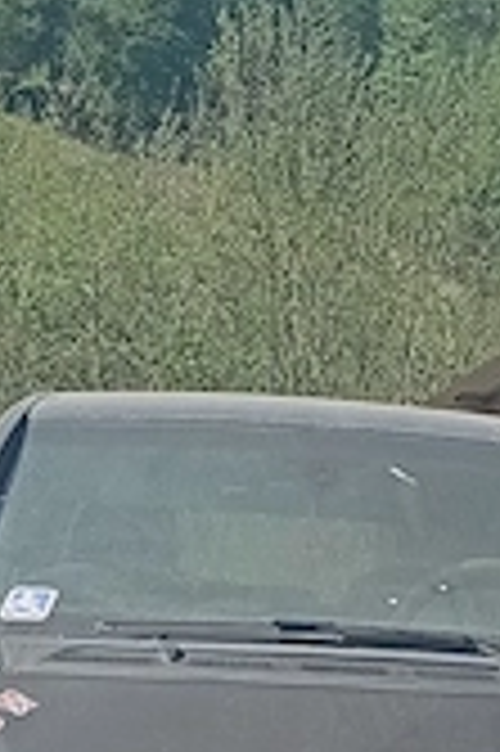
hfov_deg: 10.0
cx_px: 387
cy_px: 838
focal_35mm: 137
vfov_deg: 14.6
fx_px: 2860
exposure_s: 1/667
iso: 102
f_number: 1.8
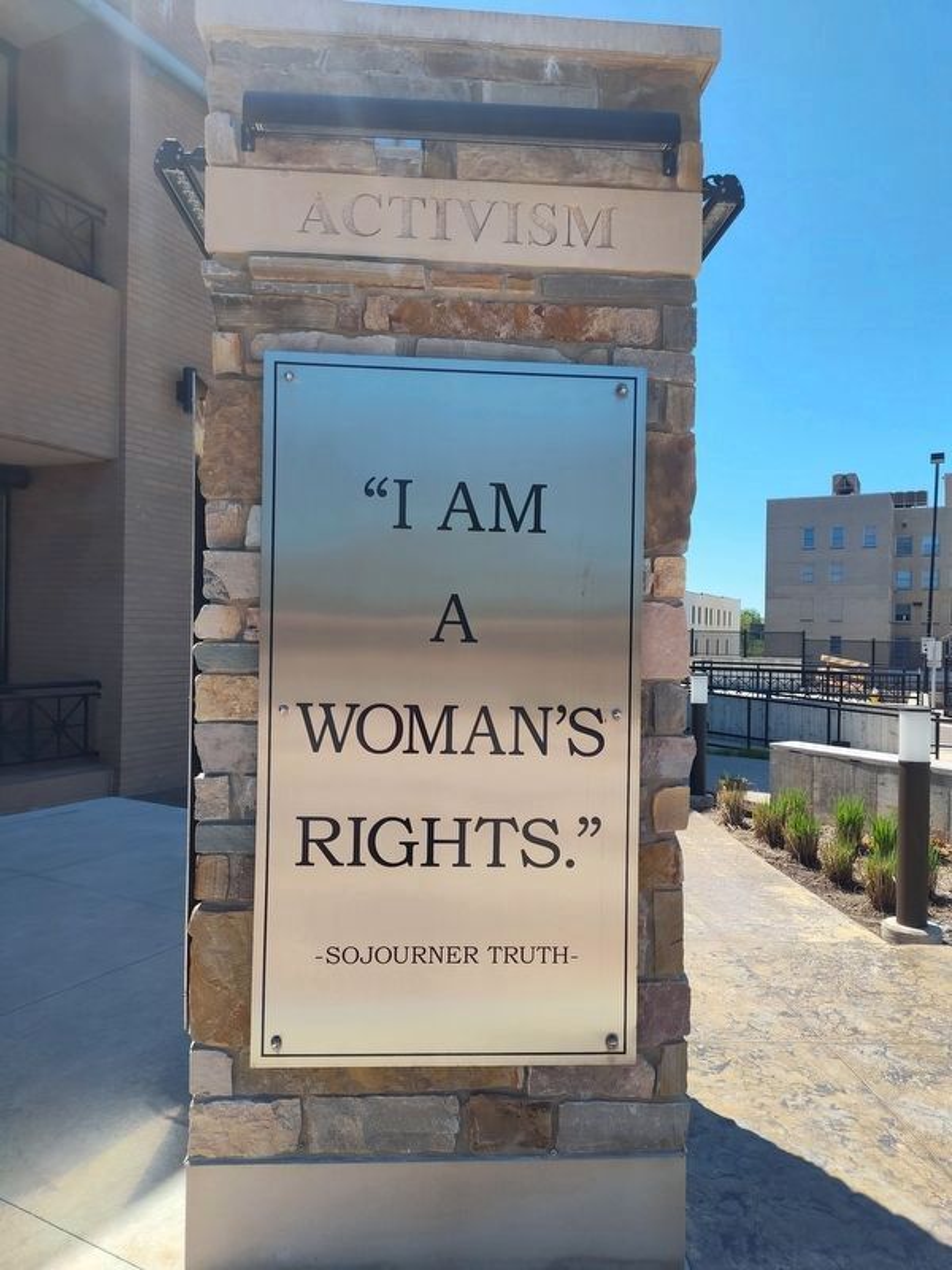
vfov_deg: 73.9
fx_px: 843
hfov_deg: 58.9
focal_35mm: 23
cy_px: 635
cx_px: 476
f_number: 1.8
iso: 100
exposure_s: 1/1244
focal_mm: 5.56
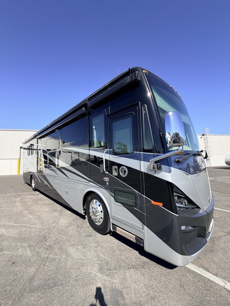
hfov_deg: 85.7
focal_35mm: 14
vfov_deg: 102.1
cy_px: 153
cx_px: 115
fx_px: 124
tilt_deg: +9.9
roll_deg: +1.5
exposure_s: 1/770
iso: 40
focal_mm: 2.22
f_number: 2.2
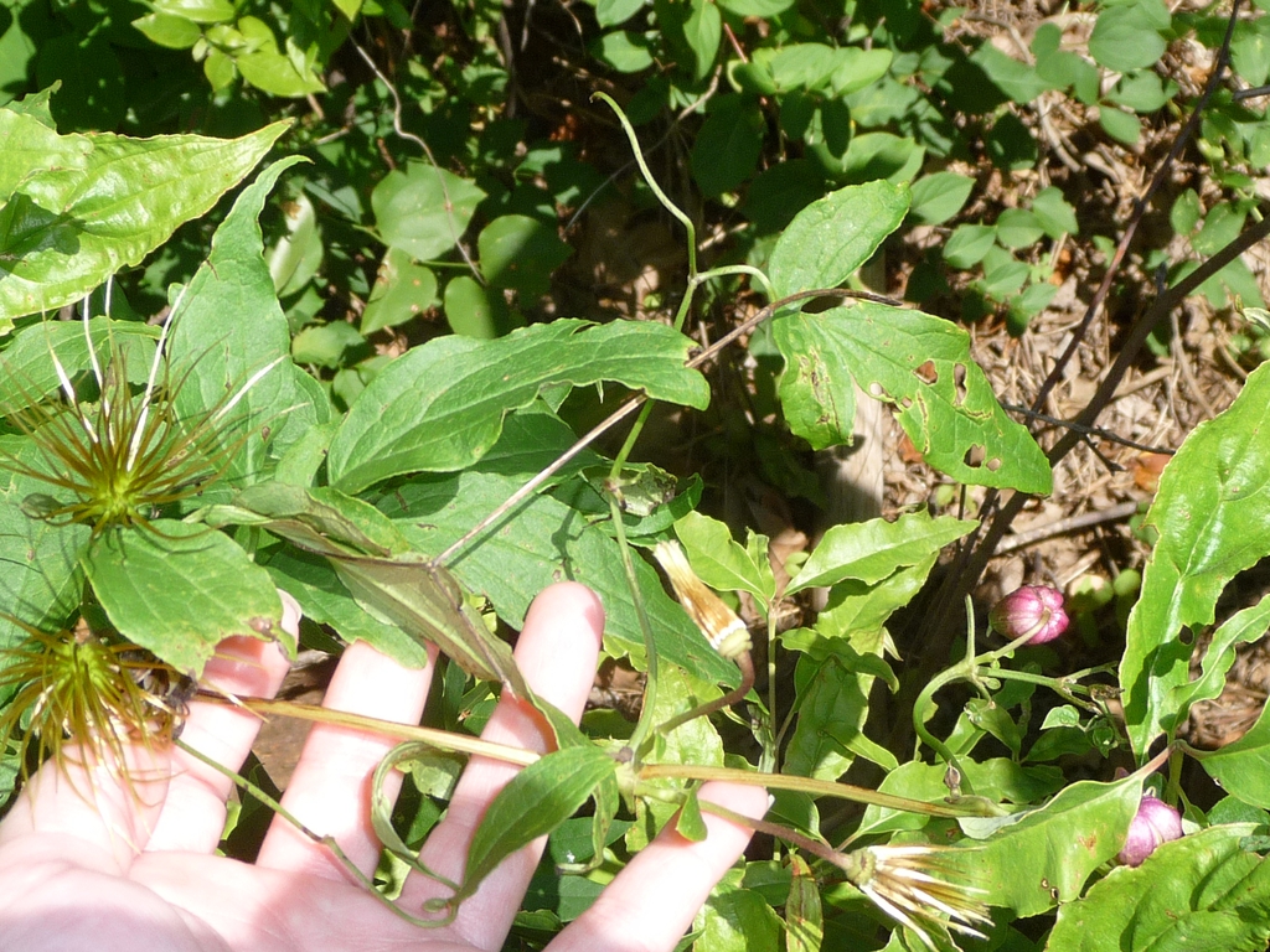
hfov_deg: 33.8
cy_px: 476
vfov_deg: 25.7
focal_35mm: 57
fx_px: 2091
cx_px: 635
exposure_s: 1/640
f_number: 3.6
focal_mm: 5.6
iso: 100
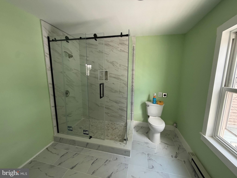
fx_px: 96
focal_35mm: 14
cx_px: 118
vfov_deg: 85.7
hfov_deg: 102.1
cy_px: 89
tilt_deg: -8.2
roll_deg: -0.2
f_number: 2.2
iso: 250
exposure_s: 1/121
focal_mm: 2.22
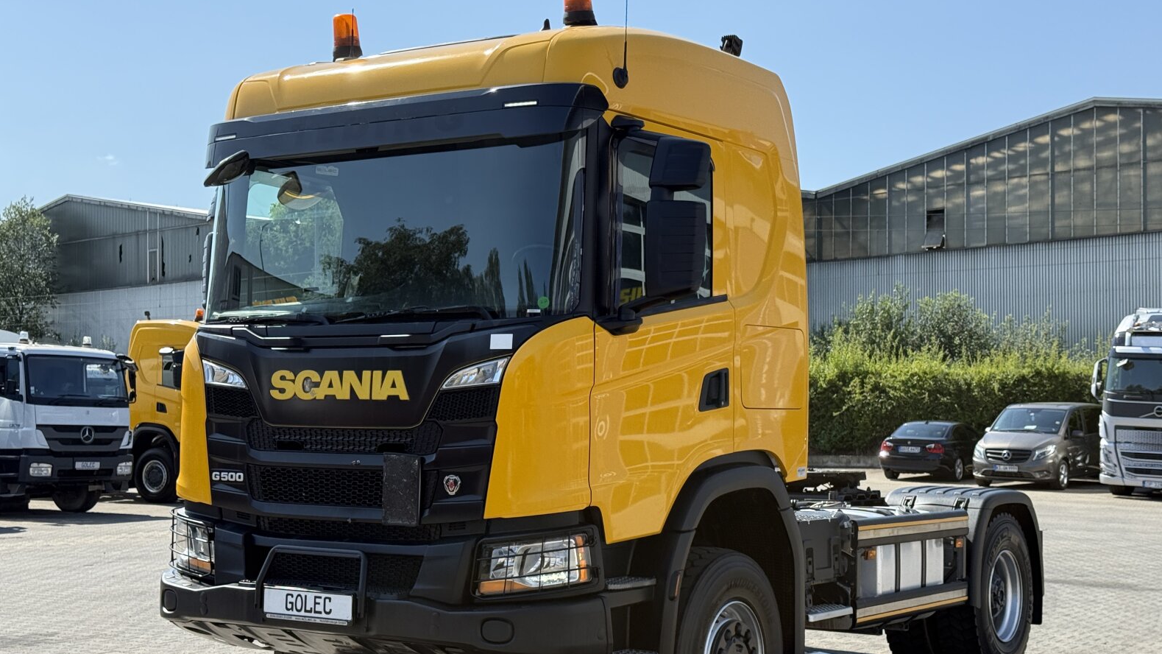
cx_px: 587
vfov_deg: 22.6
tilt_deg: +1.5
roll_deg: -0.7
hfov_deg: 39.2
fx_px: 1633
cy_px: 376
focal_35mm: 53
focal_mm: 6.76
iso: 100
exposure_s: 1/3534
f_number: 1.78
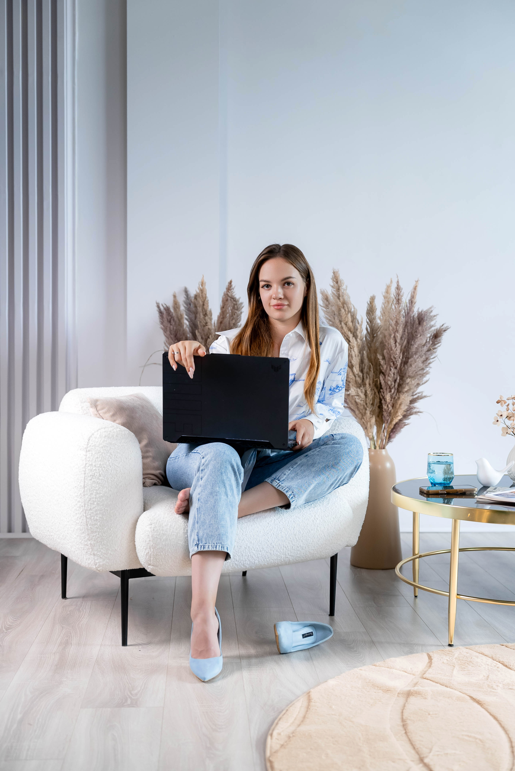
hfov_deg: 29.3
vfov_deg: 42.7
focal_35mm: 46
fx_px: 986
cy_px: 386
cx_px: 258
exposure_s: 1/160
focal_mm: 46
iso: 500
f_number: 2.8
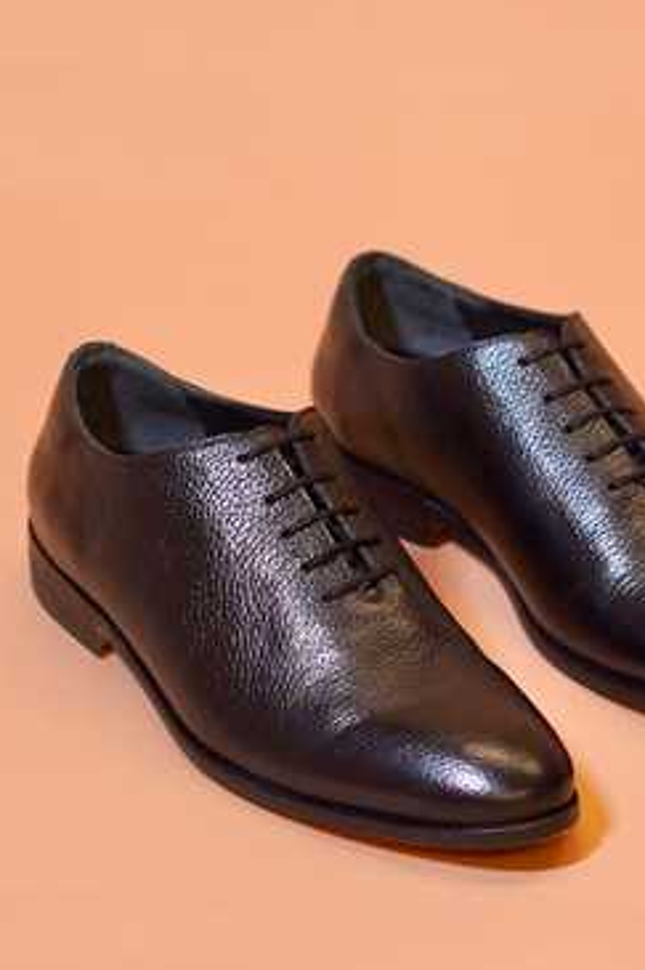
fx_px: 1937
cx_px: 438
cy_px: 557
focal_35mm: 72
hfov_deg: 18.8
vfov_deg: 28.1
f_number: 2
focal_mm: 50
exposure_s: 1/125
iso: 500
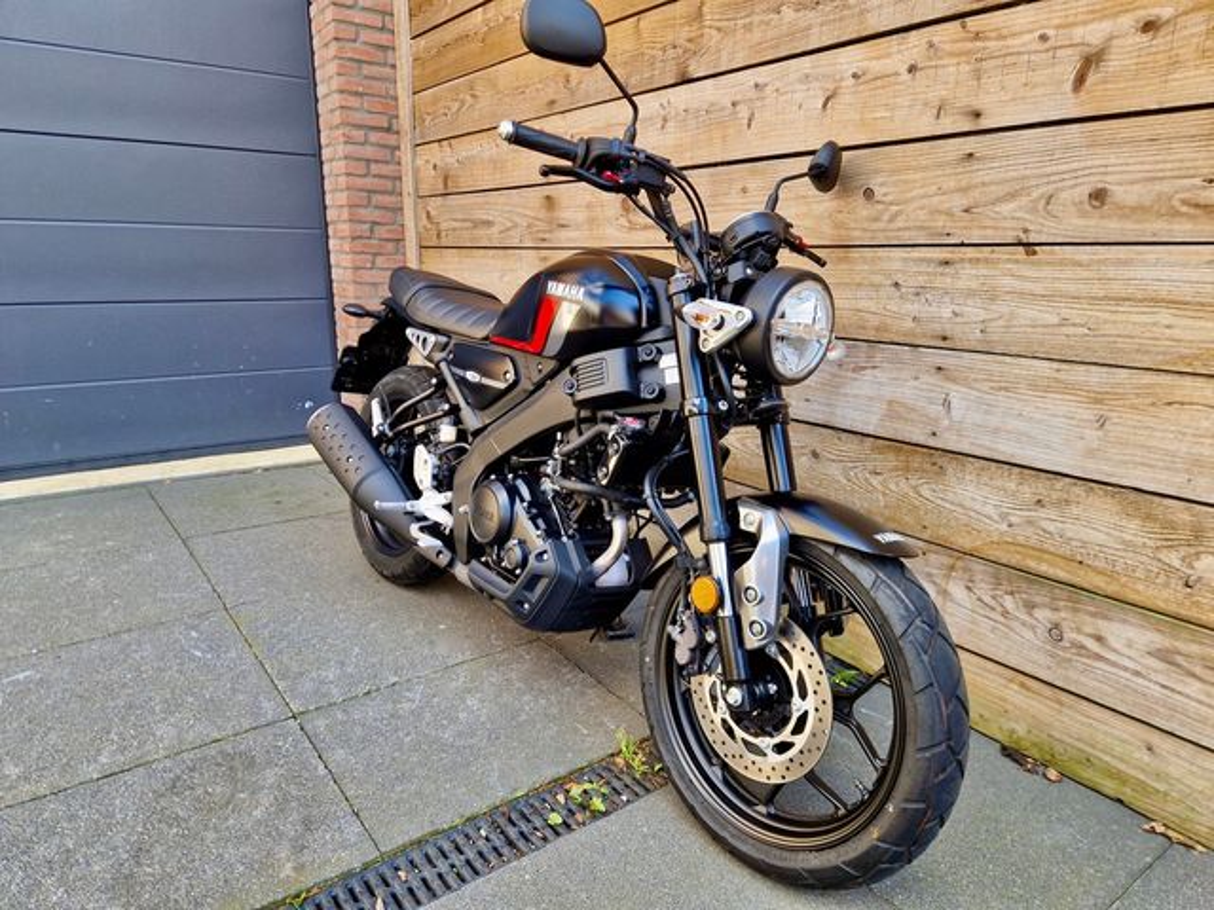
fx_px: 807
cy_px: 455
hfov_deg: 73.9
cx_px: 607
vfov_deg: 58.9
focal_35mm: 23
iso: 50
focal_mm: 5.4
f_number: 1.8
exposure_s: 1/180
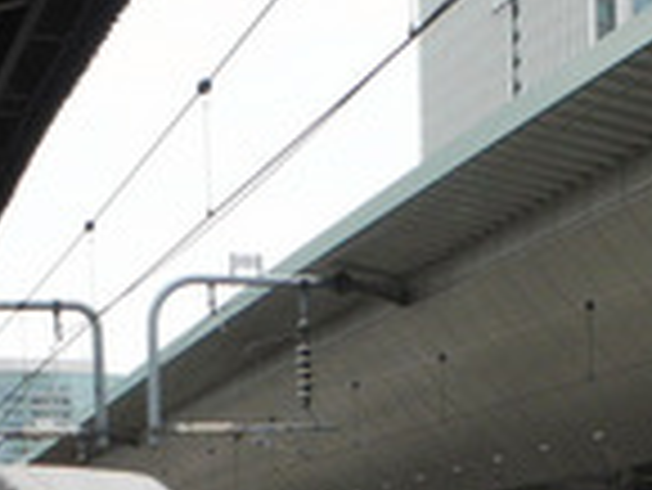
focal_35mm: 116
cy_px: 762
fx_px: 2187
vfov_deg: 12.1
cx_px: 454
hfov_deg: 16.9
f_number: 5.6
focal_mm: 7.4
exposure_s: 1/1282
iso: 400
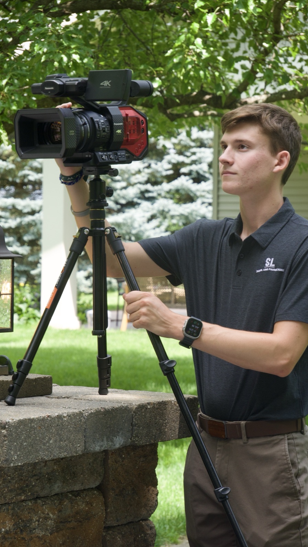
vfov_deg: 16.4
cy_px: 273
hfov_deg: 9.3
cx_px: 190
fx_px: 1902
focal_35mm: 131
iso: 200
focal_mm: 60
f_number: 5.6
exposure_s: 1/160
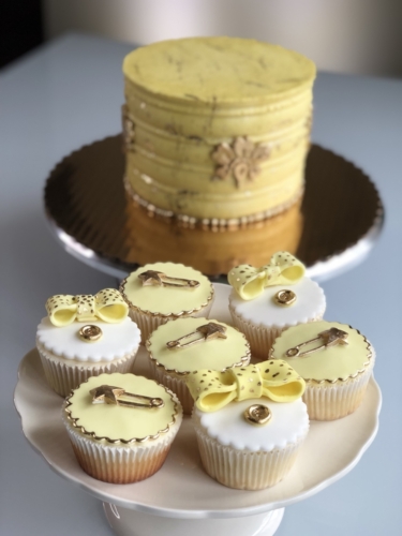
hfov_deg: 25.7
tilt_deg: -31.2
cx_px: 201
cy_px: 268
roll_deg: -1.0
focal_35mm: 57
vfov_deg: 33.8
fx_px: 883
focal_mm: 6.6
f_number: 2.8
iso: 20
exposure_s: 1/40
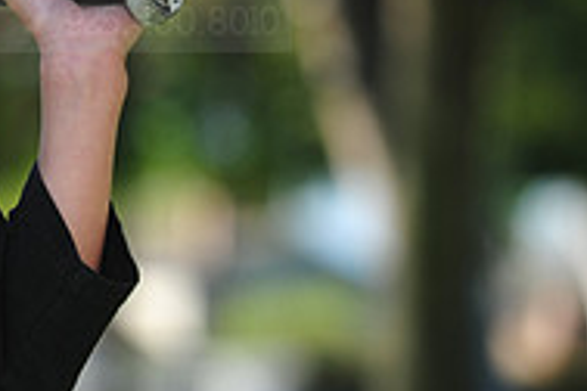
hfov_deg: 4.6
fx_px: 7255
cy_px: -40
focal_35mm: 445
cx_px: -311
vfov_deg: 3.1
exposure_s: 1/500
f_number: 5
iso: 200
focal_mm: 145
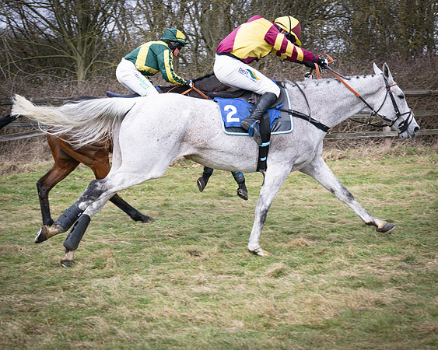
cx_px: 213
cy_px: 175
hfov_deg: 22.4
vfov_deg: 18.0
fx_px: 1106
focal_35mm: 85
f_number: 5
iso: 400
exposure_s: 1/1000
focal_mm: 70
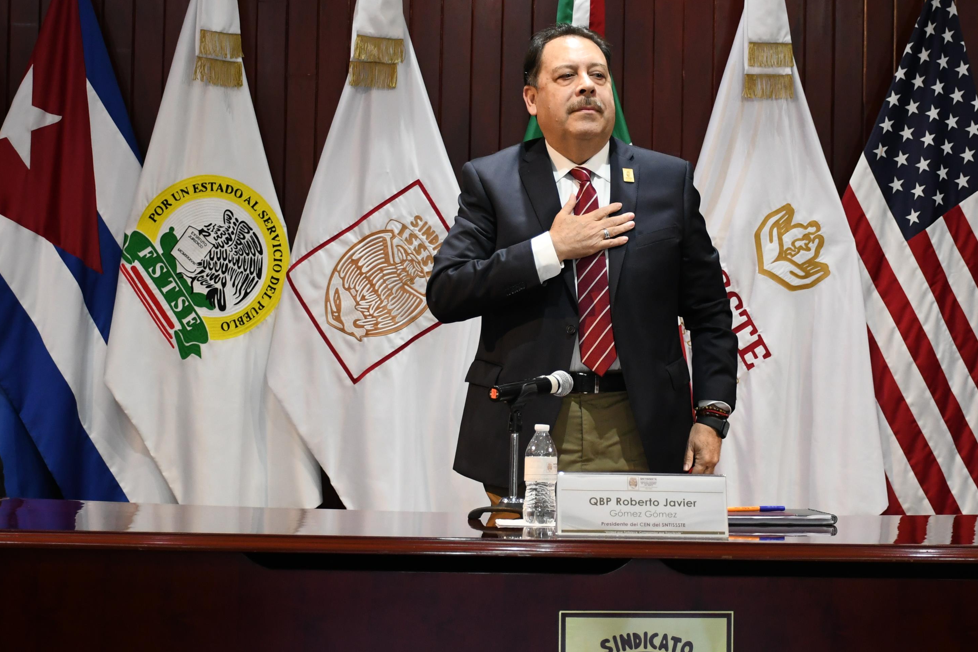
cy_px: 301
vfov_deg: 18.2
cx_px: 595
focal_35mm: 75
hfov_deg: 26.9
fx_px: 2037
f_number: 4.2
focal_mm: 35
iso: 1600
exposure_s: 1/100
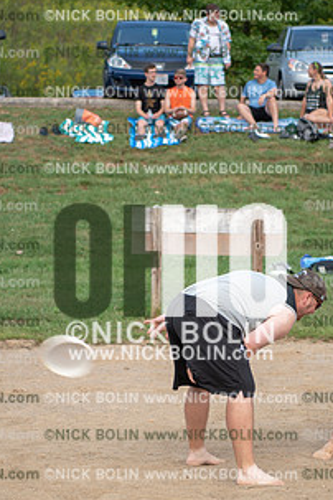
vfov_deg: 15.3
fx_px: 1859
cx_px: 170
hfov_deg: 10.2
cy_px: 283
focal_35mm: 134
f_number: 3.2
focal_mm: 70
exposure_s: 1/320
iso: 160
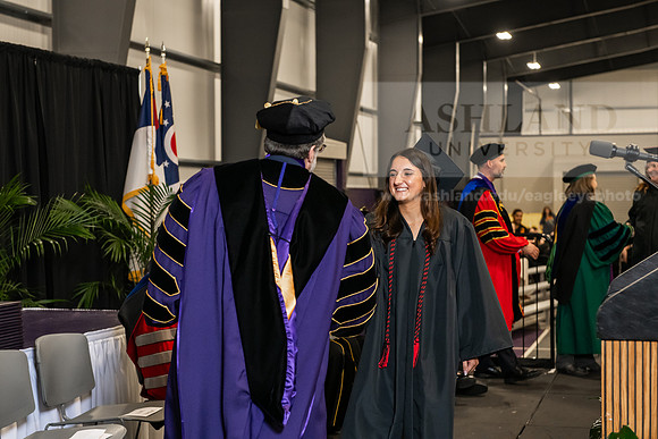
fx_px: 1280
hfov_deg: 28.8
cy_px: 220
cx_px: 329
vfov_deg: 19.5
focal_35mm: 70
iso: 2500
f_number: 5
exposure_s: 1/200
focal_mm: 70
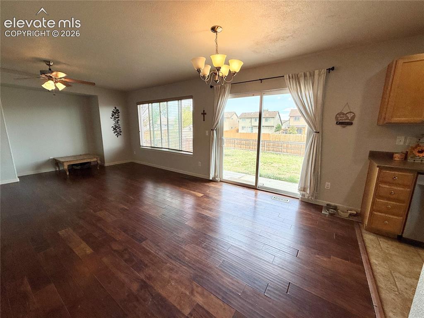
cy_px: 159
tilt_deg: -9.5
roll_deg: -0.4
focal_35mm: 14
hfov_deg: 102.1
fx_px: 171
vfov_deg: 85.6
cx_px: 212
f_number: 2.2
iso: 50
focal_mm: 2.22
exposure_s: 1/255
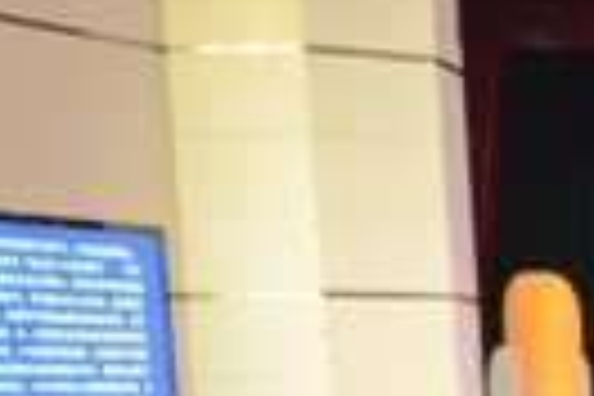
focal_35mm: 145
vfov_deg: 9.0
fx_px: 2392
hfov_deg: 11.6
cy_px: 729
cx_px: 1436
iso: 4000
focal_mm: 16
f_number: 5.6
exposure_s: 1/125
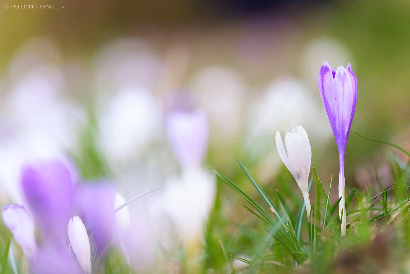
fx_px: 2051
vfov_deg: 7.6
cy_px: 137
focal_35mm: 180
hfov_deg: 11.4
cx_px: 205
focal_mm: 180
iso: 250
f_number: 4
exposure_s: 1/100
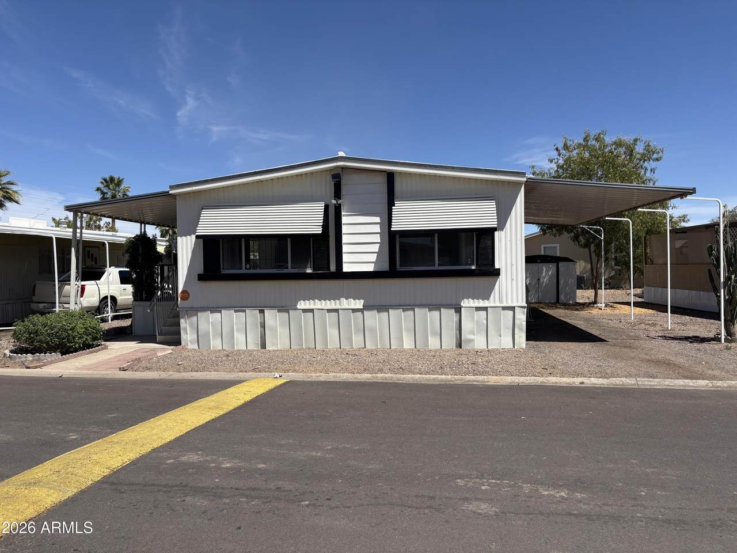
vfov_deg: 53.1
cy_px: 276
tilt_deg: -0.6
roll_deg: +1.3
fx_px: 554
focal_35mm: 26
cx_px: 368
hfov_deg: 67.3
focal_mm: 5.96
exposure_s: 1/5814
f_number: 1.6
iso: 50
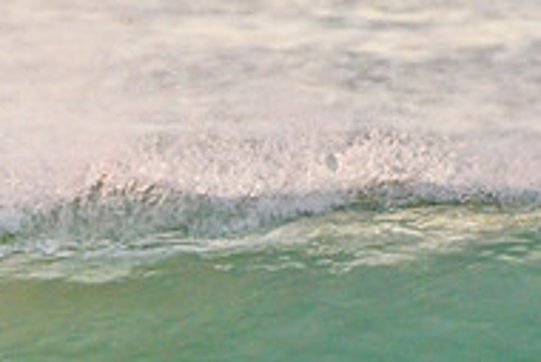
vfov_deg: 0.6
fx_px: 34394
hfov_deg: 0.9
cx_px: 77
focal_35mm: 2287
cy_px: 506
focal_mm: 500
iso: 3600
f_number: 5.6
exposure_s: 1/1000
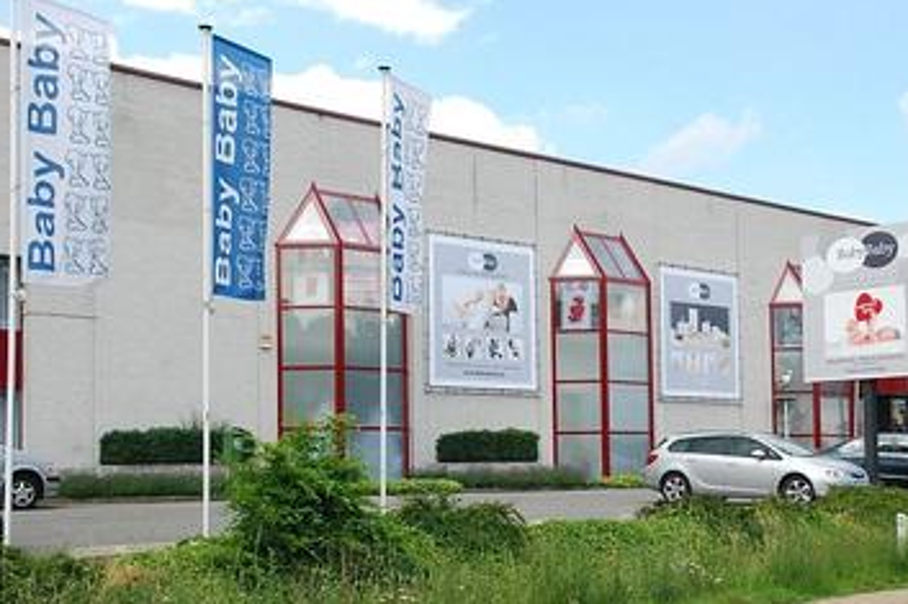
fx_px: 1403
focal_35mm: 56
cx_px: 527
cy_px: 378
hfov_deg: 35.8
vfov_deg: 24.3
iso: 1600
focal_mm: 29
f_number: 13
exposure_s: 1/800
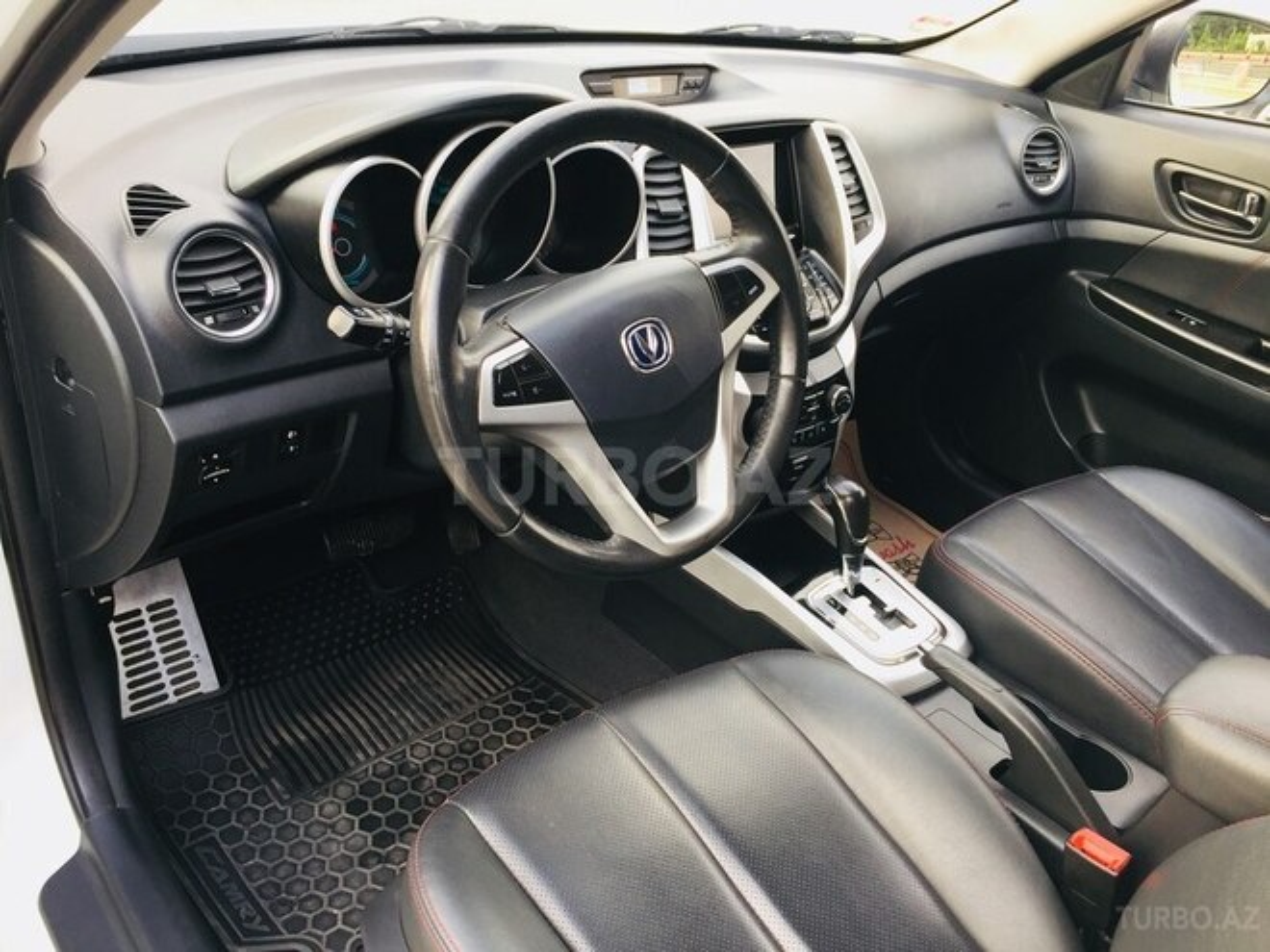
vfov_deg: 48.2
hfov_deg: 61.7
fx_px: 1064
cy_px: 476
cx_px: 635
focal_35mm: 29
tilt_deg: -28.1
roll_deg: -7.2
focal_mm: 4.15
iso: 40
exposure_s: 1/50
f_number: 2.2
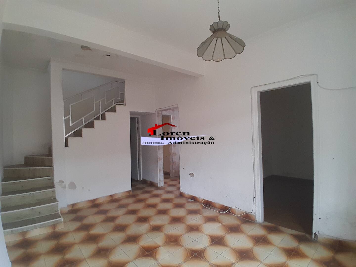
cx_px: 178
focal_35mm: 17
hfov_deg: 91.0
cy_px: 134
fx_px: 175
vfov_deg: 74.7
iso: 160
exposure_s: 1/40
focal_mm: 1.46
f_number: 2.2
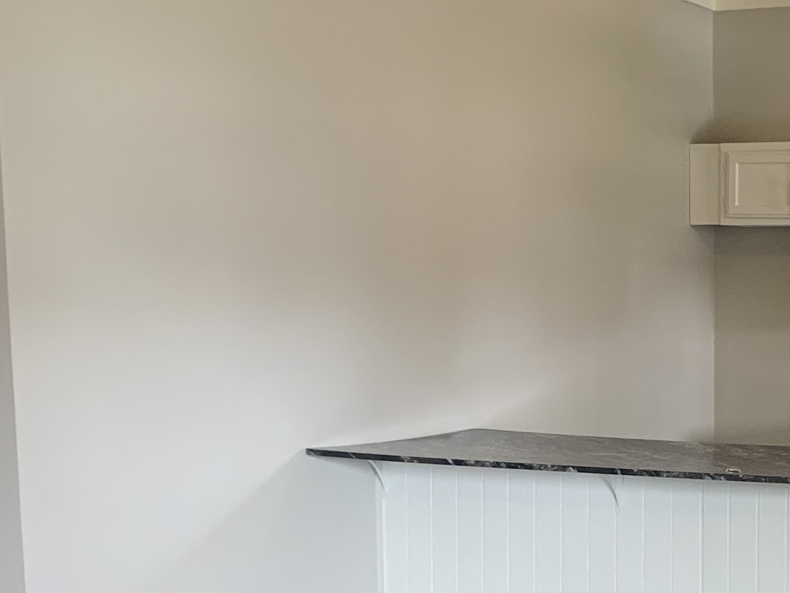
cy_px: 514
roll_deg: -0.5
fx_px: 1712
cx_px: 780
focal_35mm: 75
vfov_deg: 19.3
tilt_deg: -7.2
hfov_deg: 24.8
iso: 200
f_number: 1.8
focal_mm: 4.25
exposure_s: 1/60
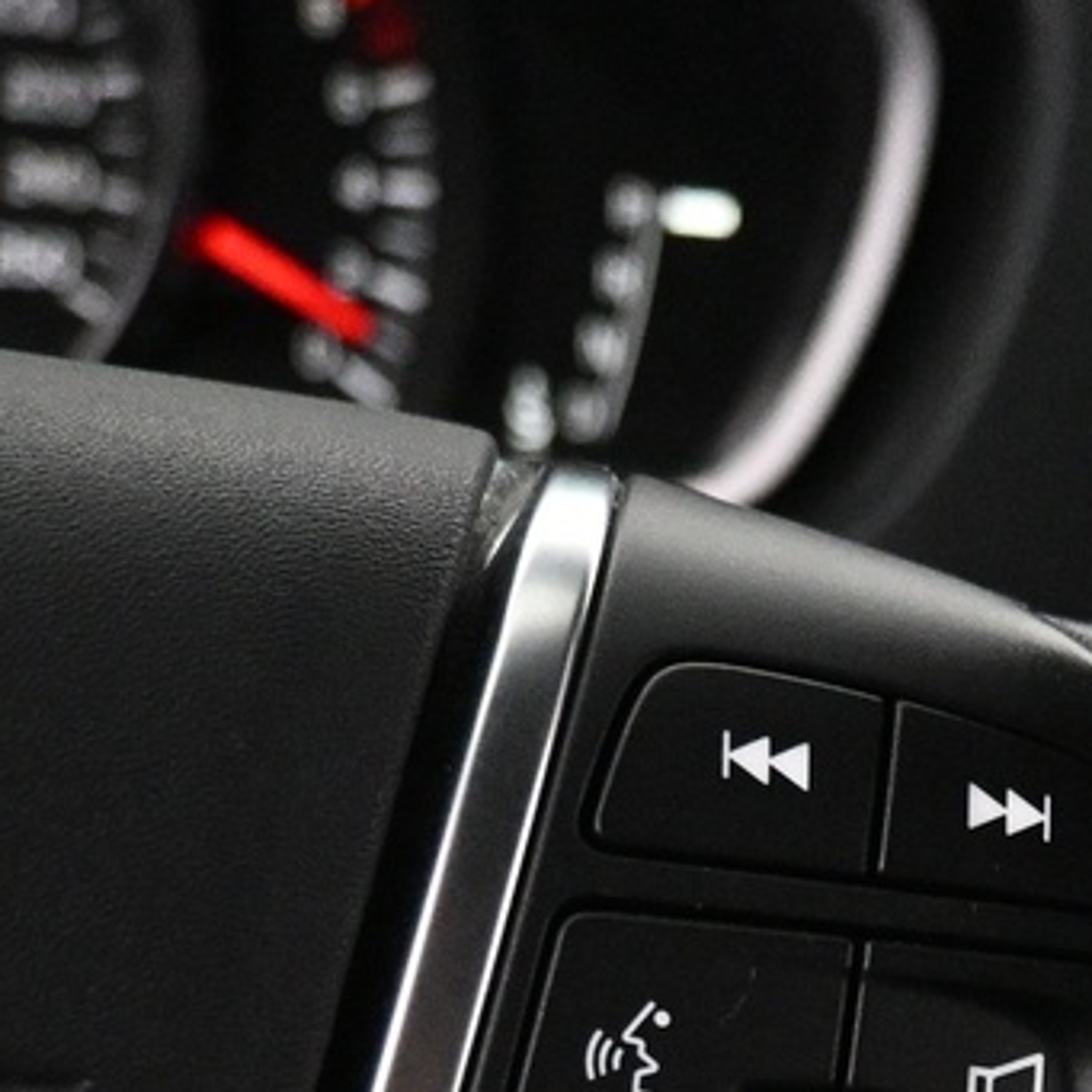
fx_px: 3462
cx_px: 1172
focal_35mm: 97
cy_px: 1601
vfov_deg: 16.5
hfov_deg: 17.4
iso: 4000
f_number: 3.5
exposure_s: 1/80
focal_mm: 16
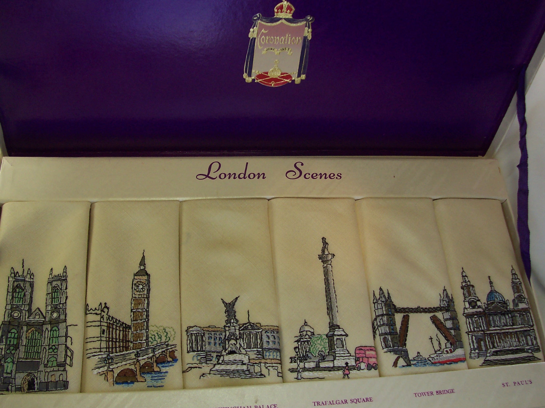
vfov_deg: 38.7
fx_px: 583
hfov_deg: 50.1
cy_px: 204
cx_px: 272
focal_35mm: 37
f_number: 2.8
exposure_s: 1/125
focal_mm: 5.6
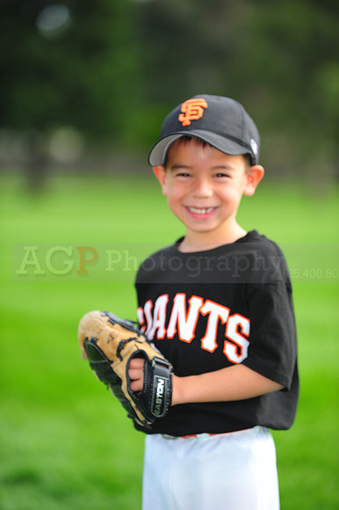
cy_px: 255
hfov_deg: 13.0
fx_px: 1485
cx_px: 170
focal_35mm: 105
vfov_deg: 19.5
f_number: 4
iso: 400
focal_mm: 105
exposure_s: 1/1000
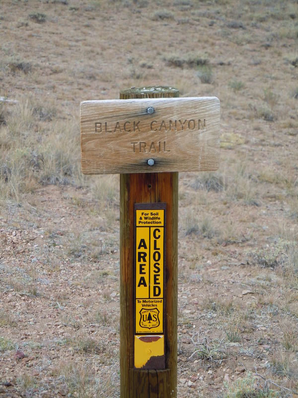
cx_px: 149
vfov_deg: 17.0
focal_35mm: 116
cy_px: 199
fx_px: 1331
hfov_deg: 12.8
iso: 125
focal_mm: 20.9
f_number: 4.6
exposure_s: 1/200
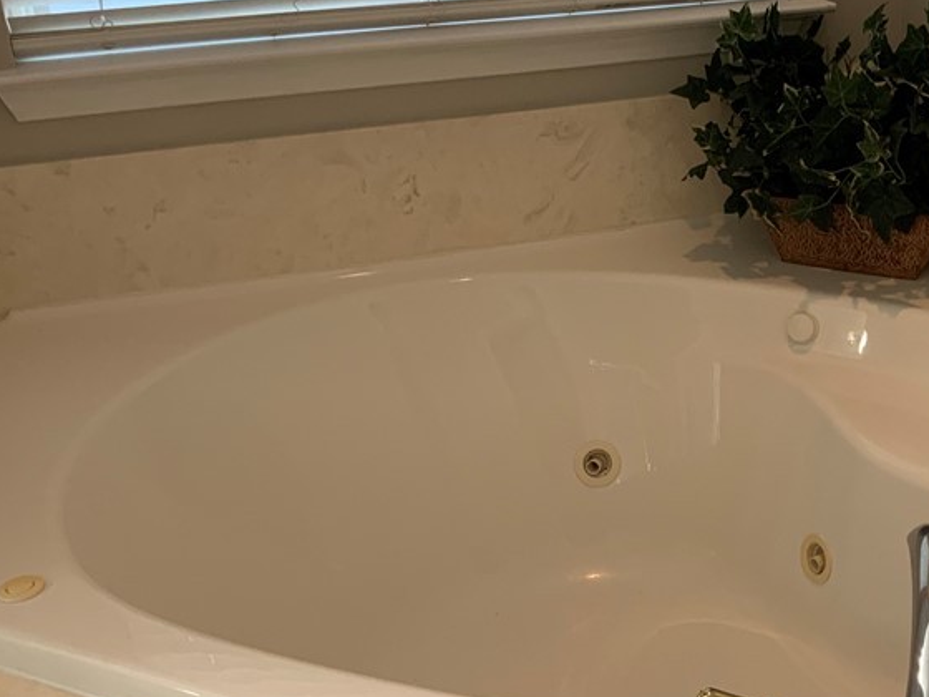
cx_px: 761
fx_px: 1422
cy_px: 294
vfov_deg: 27.5
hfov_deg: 34.9
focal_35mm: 53
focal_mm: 3
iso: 100
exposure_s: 1/60
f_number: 1.8
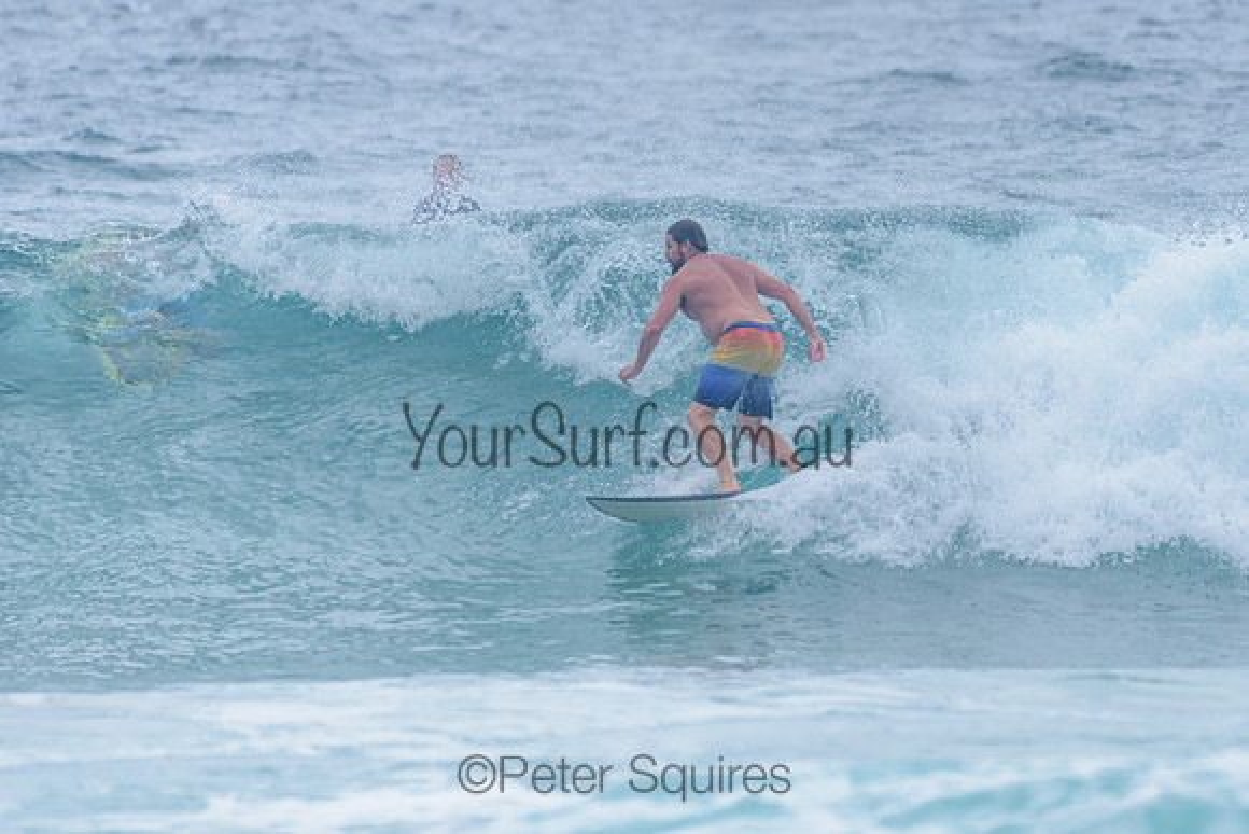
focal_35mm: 613
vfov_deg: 2.2
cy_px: 383
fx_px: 21265
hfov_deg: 3.4
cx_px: 765
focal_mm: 500
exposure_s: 1/2000
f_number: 5.6
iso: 200
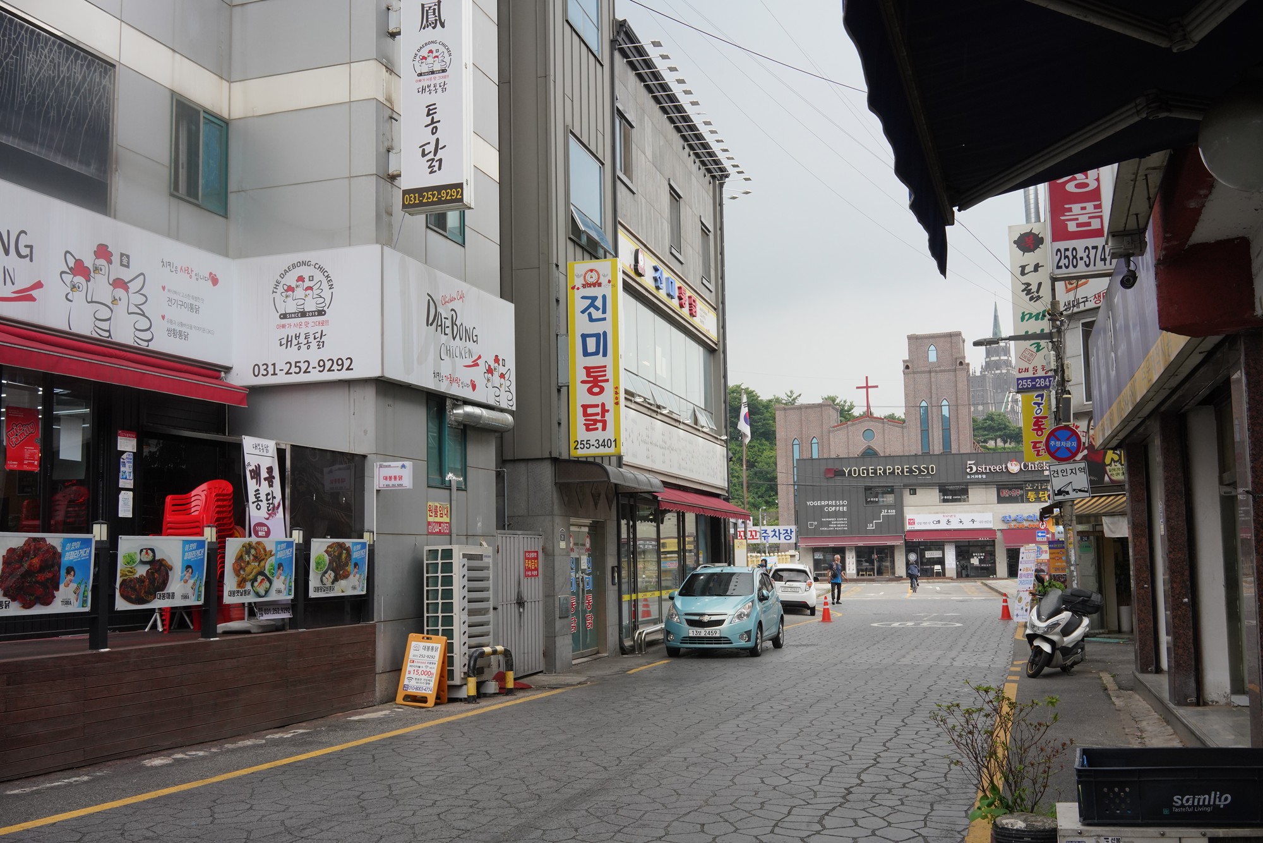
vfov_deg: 37.9
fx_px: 1228
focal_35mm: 35
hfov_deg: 54.4
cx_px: 632
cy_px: 422
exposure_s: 1/100
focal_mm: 35
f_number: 14
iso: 800
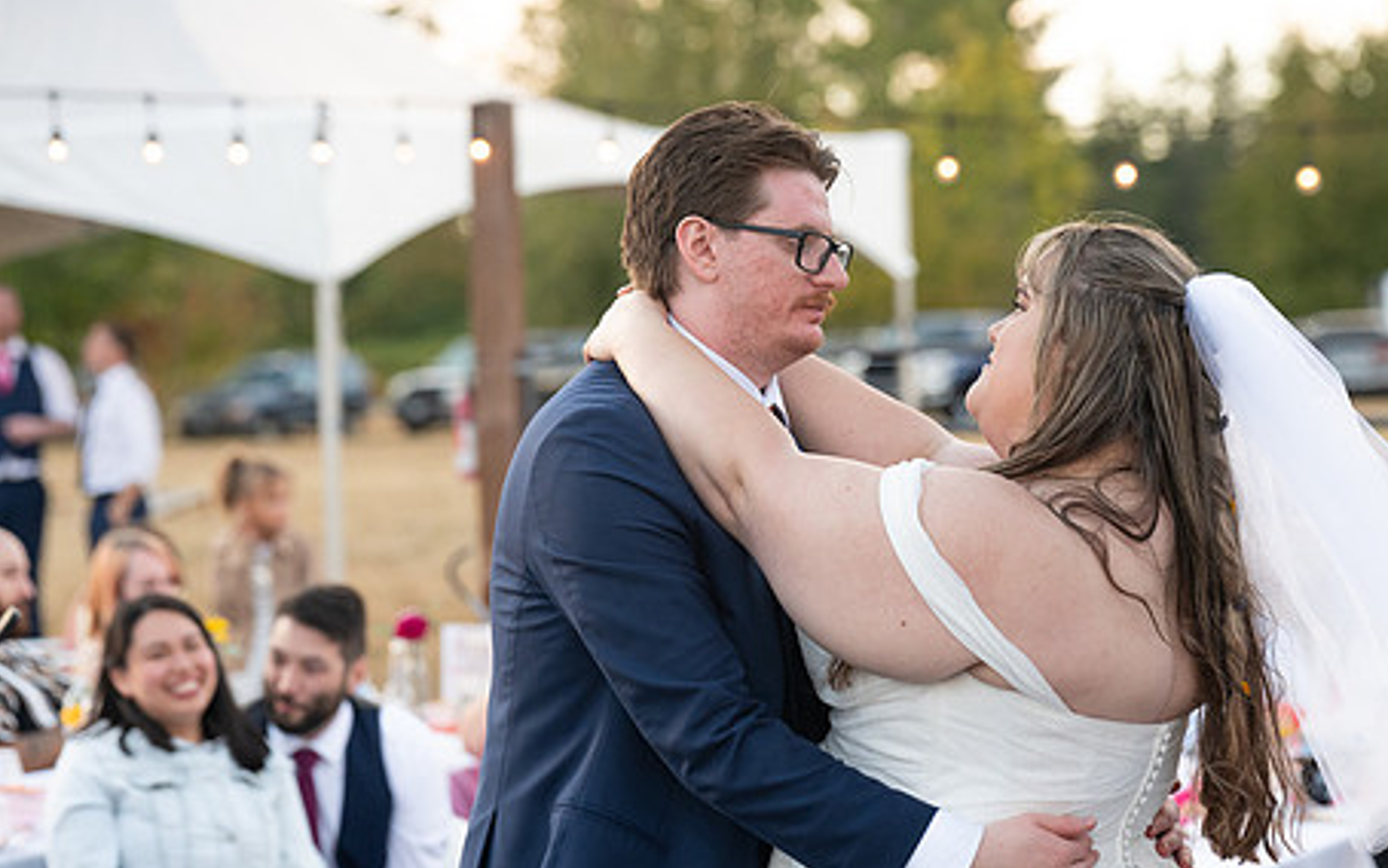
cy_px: 439
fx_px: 5373
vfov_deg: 9.2
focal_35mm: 142
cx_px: 813
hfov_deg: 14.7
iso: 1600
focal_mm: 109
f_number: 4
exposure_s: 1/500
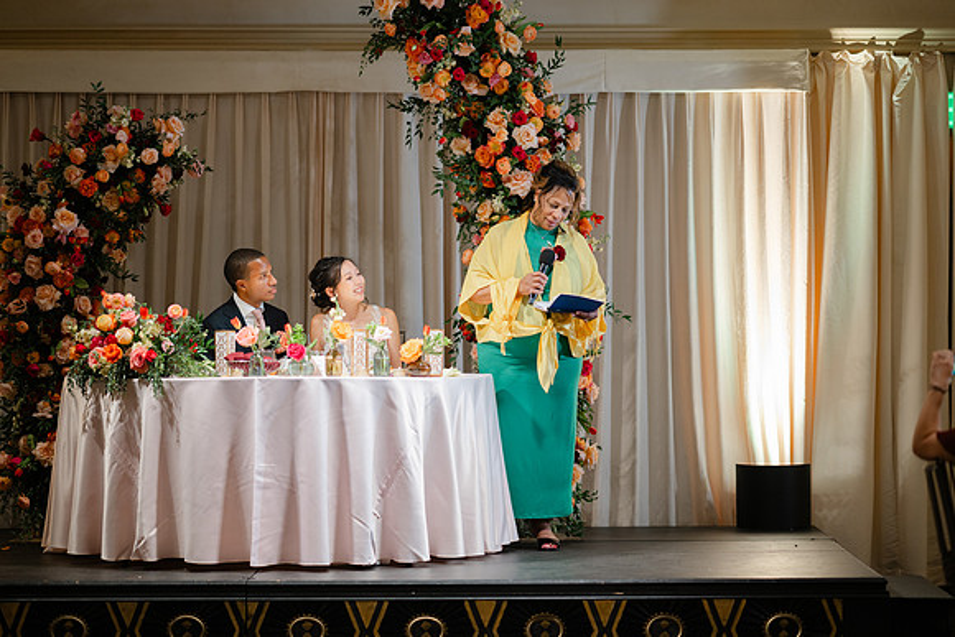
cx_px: 478
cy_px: 318
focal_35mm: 106
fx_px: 2801
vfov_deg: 13.0
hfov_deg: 19.3
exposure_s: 1/125
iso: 250
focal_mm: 105
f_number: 1.4
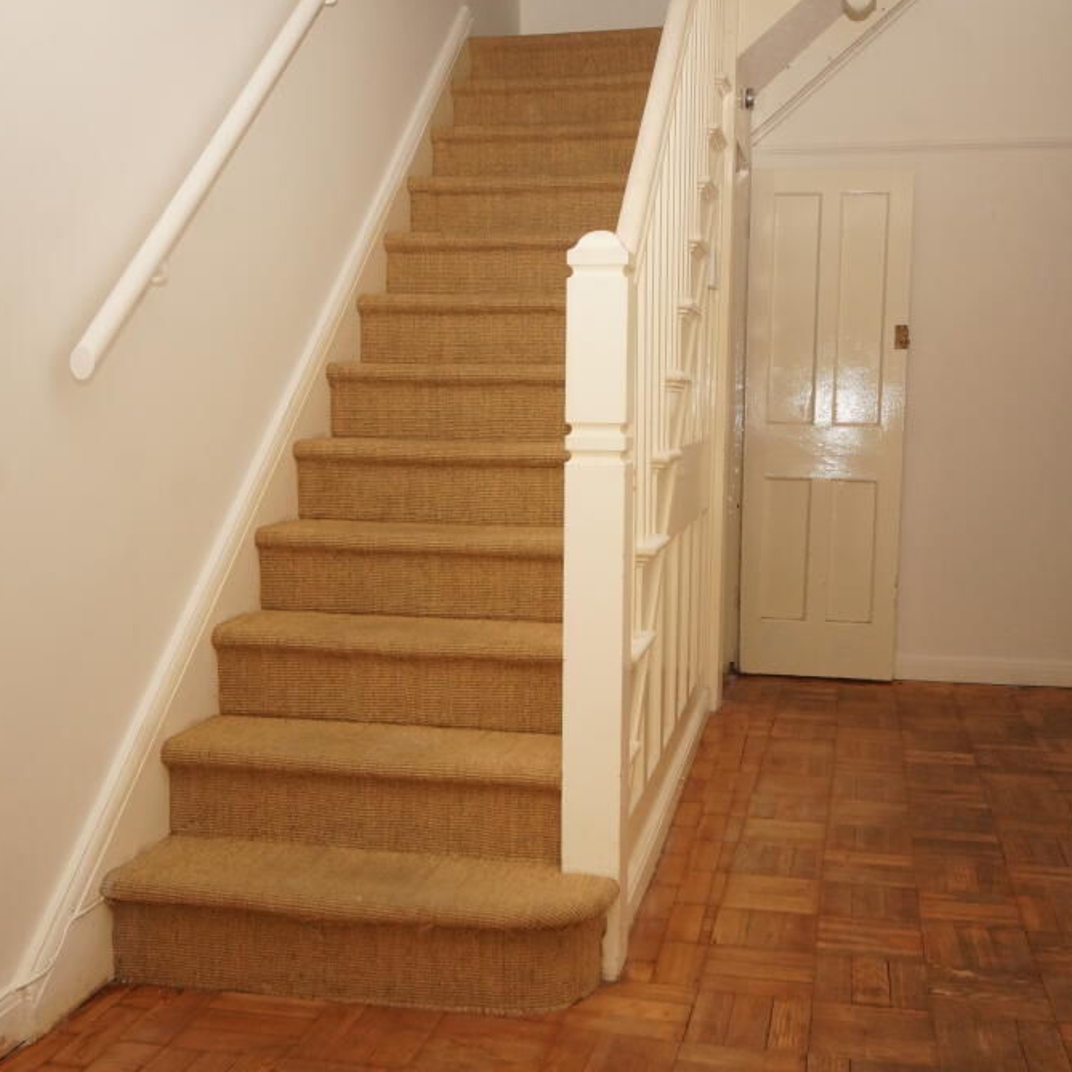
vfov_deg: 42.8
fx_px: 1366
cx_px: 582
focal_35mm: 39
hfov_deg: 42.8
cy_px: 542
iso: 800
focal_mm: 20
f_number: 6.3
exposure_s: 1/160
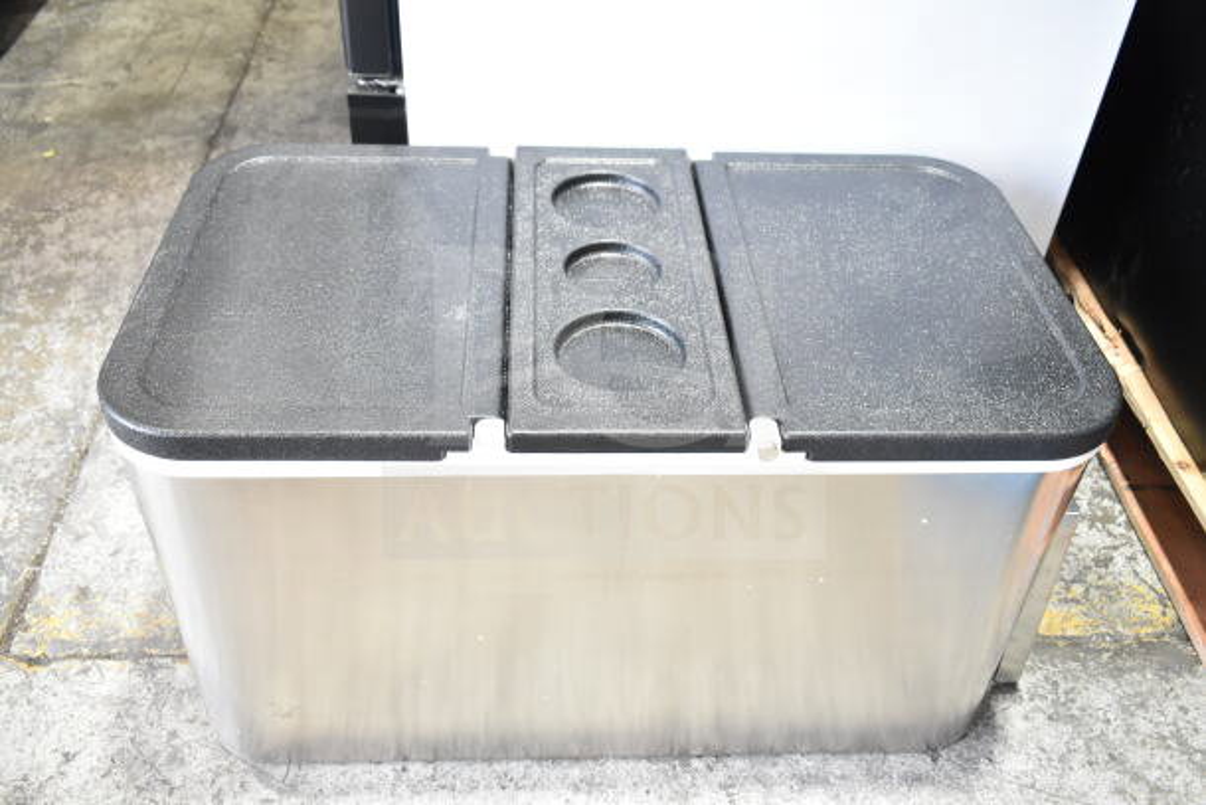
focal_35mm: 33
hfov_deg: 57.2
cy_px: 402
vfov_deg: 40.0
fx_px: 1106
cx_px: 603
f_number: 4.5
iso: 1600
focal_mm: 22
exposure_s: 1/80
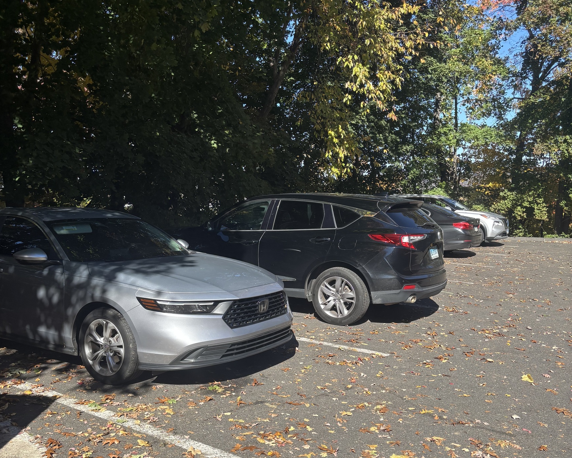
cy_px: 272
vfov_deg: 43.2
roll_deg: +0.3
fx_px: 576
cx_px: 286
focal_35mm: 34
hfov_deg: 52.8
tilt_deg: -10.5
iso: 50
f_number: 1.6
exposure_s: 1/1263
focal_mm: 5.96
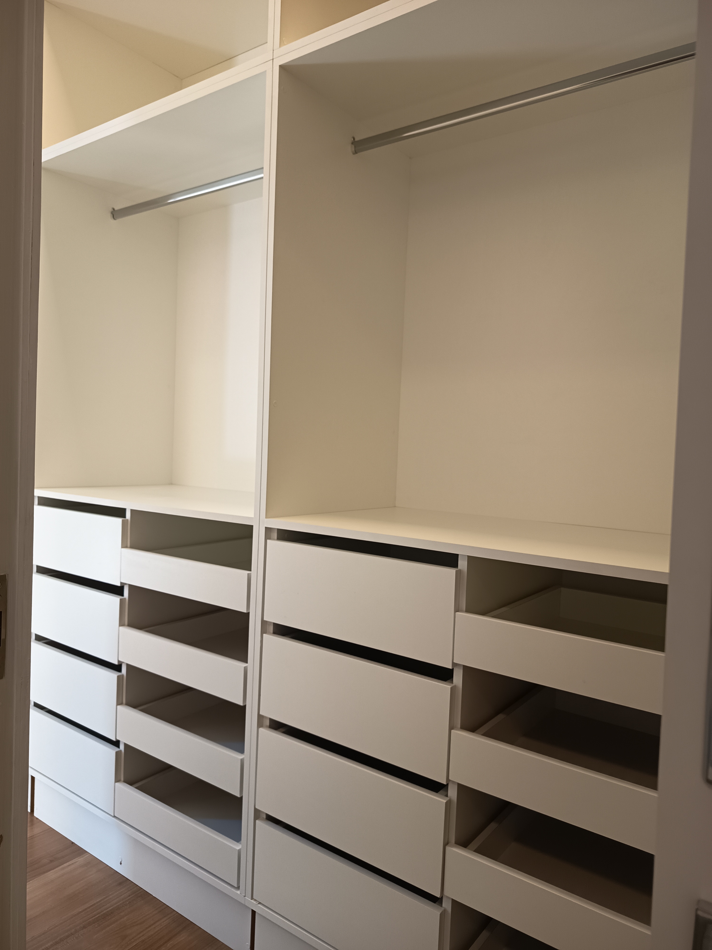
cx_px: 356
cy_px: 475
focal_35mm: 24
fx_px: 658
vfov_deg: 71.6
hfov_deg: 56.8
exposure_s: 1/40
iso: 383
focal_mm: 5.24
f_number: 1.7
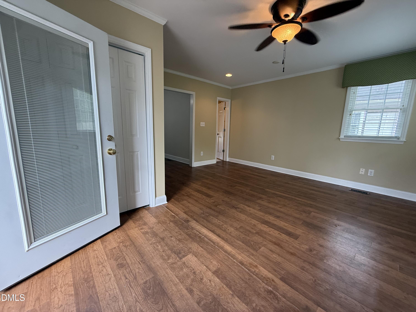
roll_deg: -0.4
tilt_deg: -9.3
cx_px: 208
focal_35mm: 14
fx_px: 168
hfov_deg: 102.1
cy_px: 156
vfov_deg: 85.7
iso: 200
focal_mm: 2.22
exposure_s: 1/99
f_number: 2.2
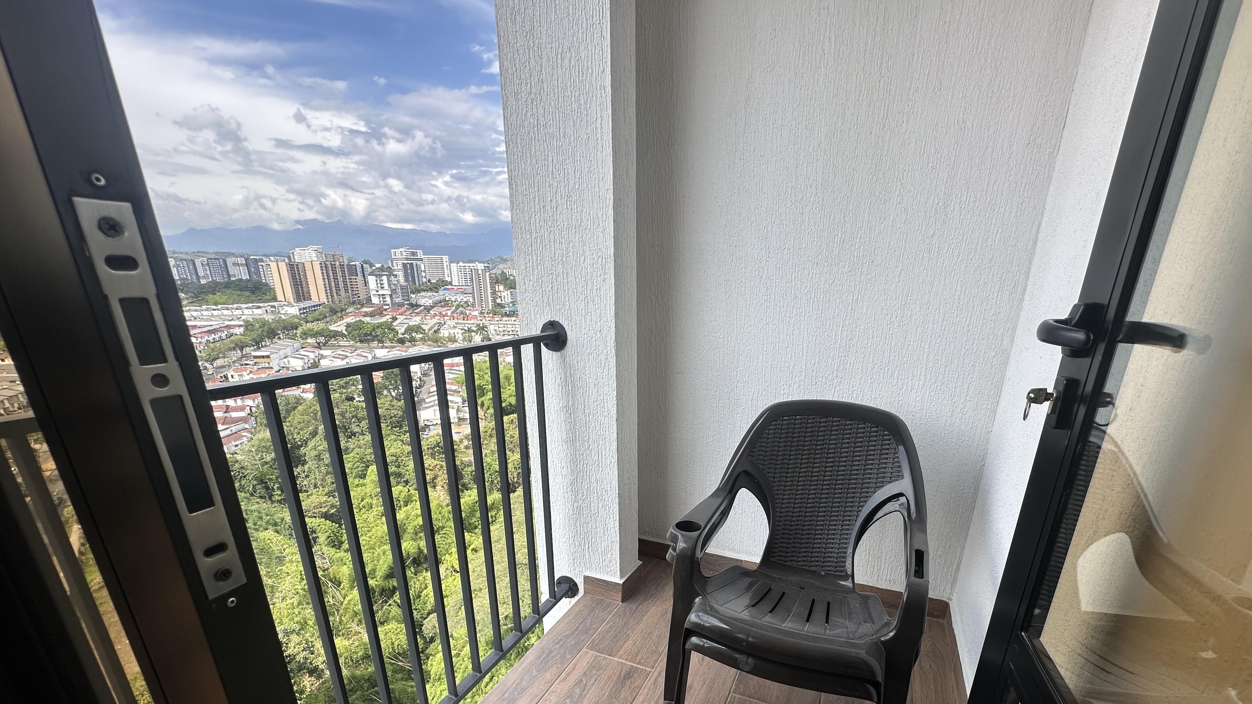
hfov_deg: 99.3
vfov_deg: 65.1
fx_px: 531
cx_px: 656
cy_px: 477
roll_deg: -0.6
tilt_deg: -20.3
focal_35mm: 16
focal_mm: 2.22
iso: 40
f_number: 2.2
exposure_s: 1/769
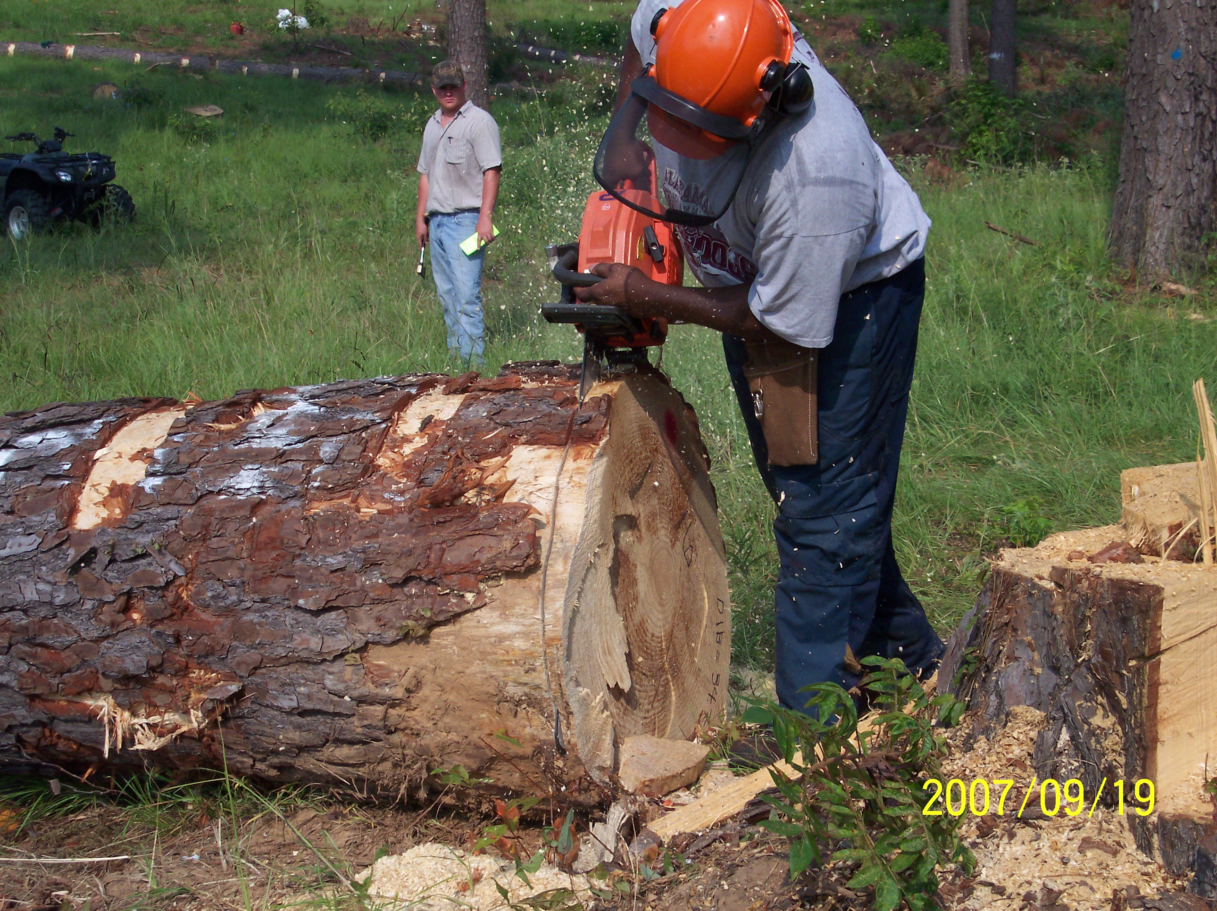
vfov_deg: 23.3
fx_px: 2214
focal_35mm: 63
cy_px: 456
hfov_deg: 30.7
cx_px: 608
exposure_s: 1/500
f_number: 5.6
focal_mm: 13.3
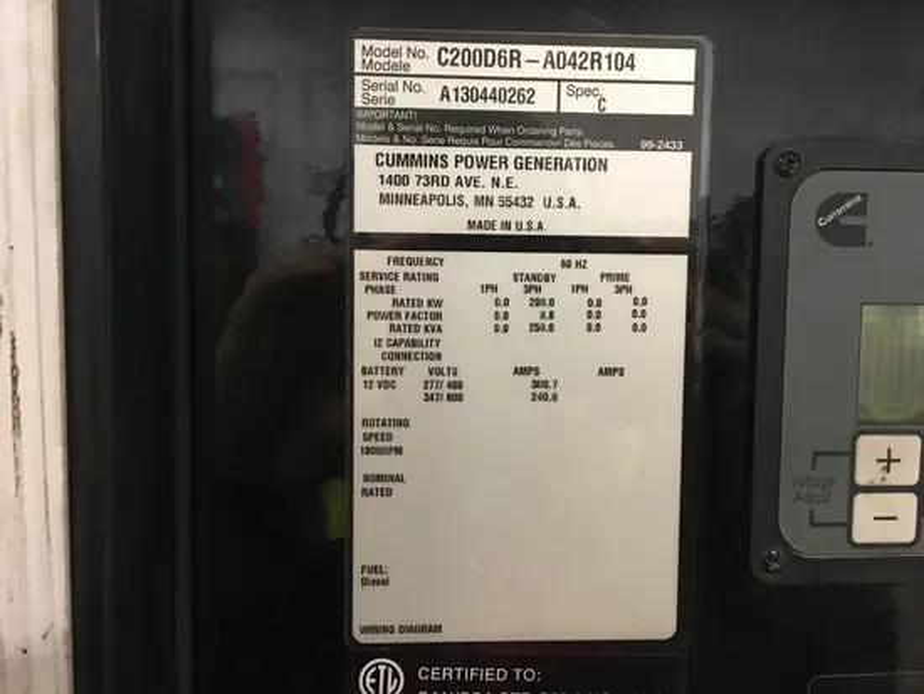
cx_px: 462
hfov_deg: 61.6
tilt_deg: -2.9
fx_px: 774
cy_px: 347
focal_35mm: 29
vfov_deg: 48.3
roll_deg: -0.1
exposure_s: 1/15
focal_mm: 4.15
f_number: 2.2
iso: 250
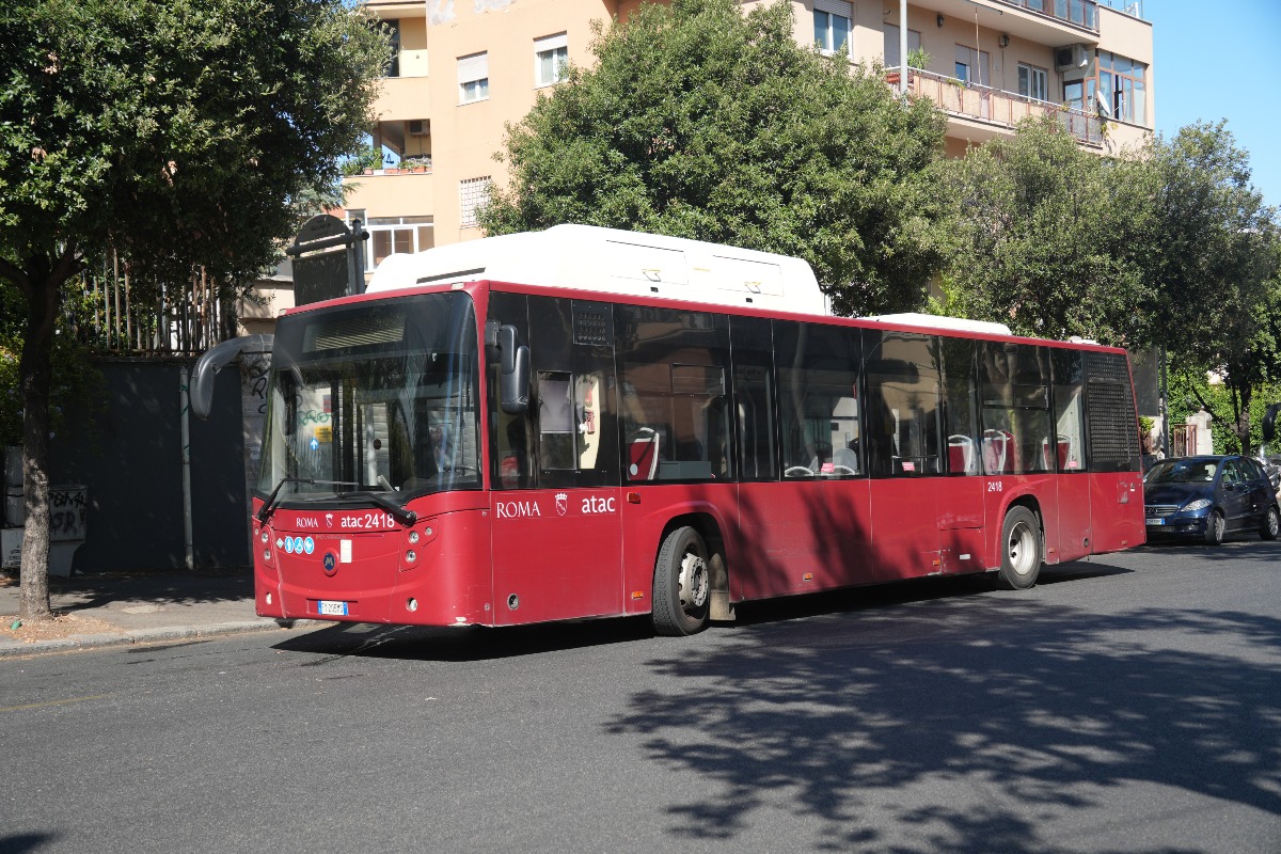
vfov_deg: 29.9
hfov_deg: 43.6
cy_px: 427
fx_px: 1601
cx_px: 640
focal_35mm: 45
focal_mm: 30
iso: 100
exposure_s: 1/250
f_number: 5.6
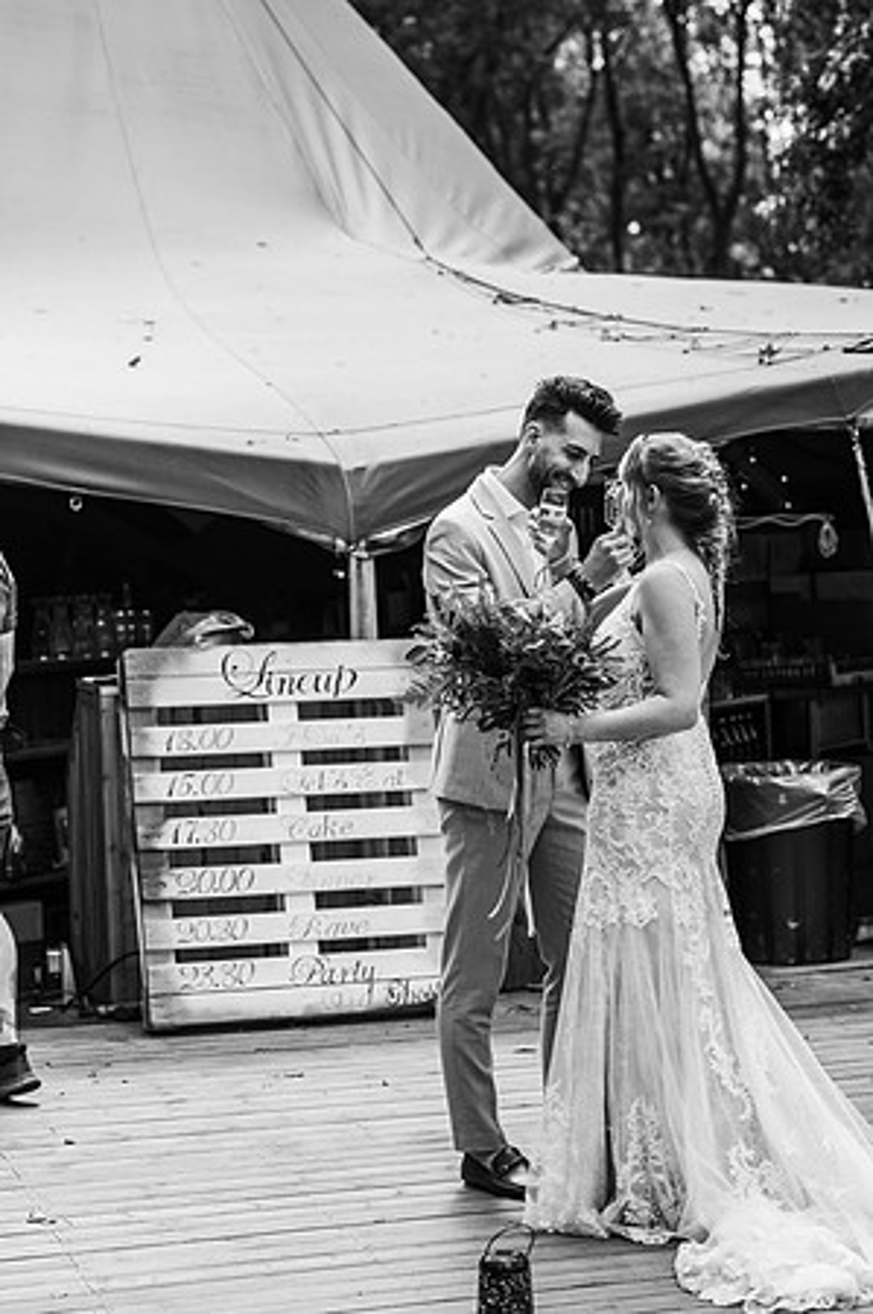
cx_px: 436
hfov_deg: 16.0
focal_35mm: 85
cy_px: 657
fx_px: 3099
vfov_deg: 23.9
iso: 100
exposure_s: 1/640
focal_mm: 85
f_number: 4
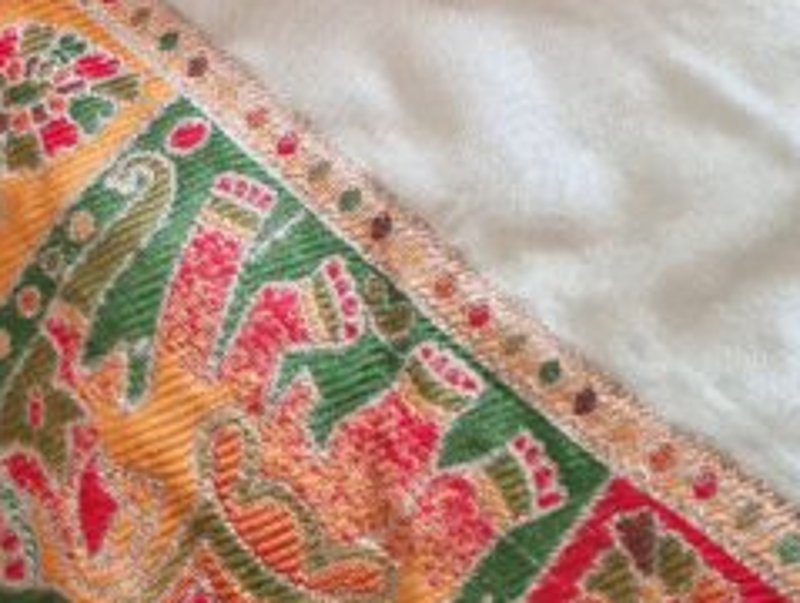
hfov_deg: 25.4
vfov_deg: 17.8
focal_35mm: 76
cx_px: 231
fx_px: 1759
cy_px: -250
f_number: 1.8
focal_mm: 5.4
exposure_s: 1/120
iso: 250
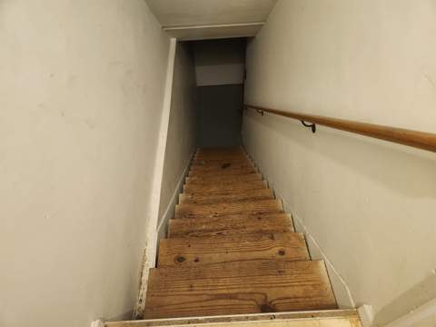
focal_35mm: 23
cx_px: 218
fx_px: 290
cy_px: 164
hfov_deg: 73.9
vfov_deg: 58.9
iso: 640
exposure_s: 1/40
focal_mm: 5.4
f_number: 1.8
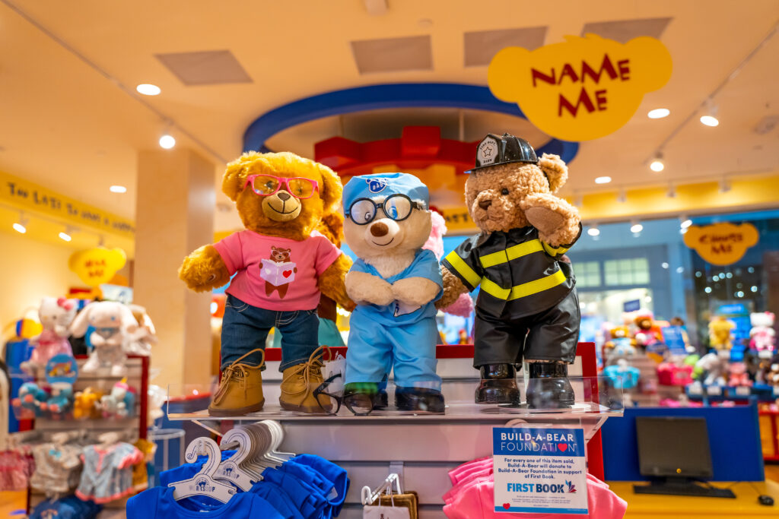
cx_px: 390
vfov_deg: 45.0
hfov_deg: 63.7
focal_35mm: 29
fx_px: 628
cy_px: 260
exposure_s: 1/200
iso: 800
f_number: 3.5
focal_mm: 29
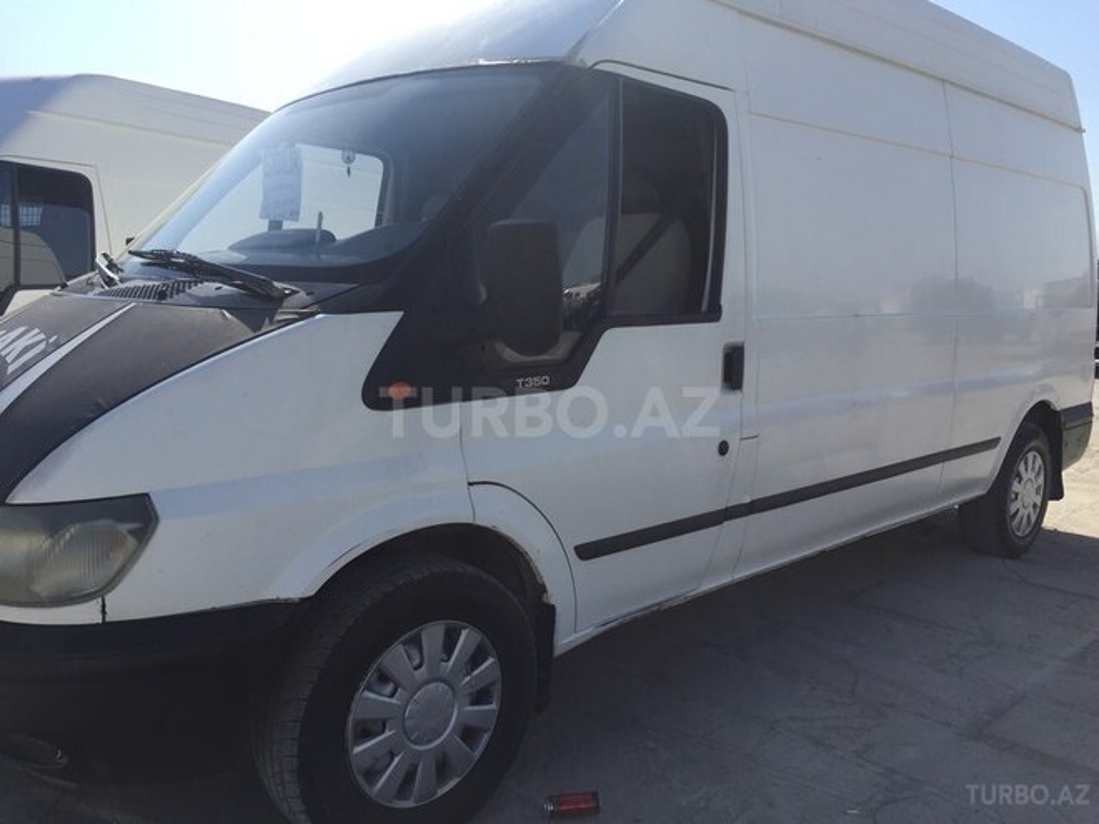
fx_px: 921
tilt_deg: -8.3
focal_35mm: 29
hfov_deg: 61.7
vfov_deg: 48.2
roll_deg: -2.8
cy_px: 412
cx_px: 550
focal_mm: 4.15
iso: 32
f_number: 2.2
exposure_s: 1/1883
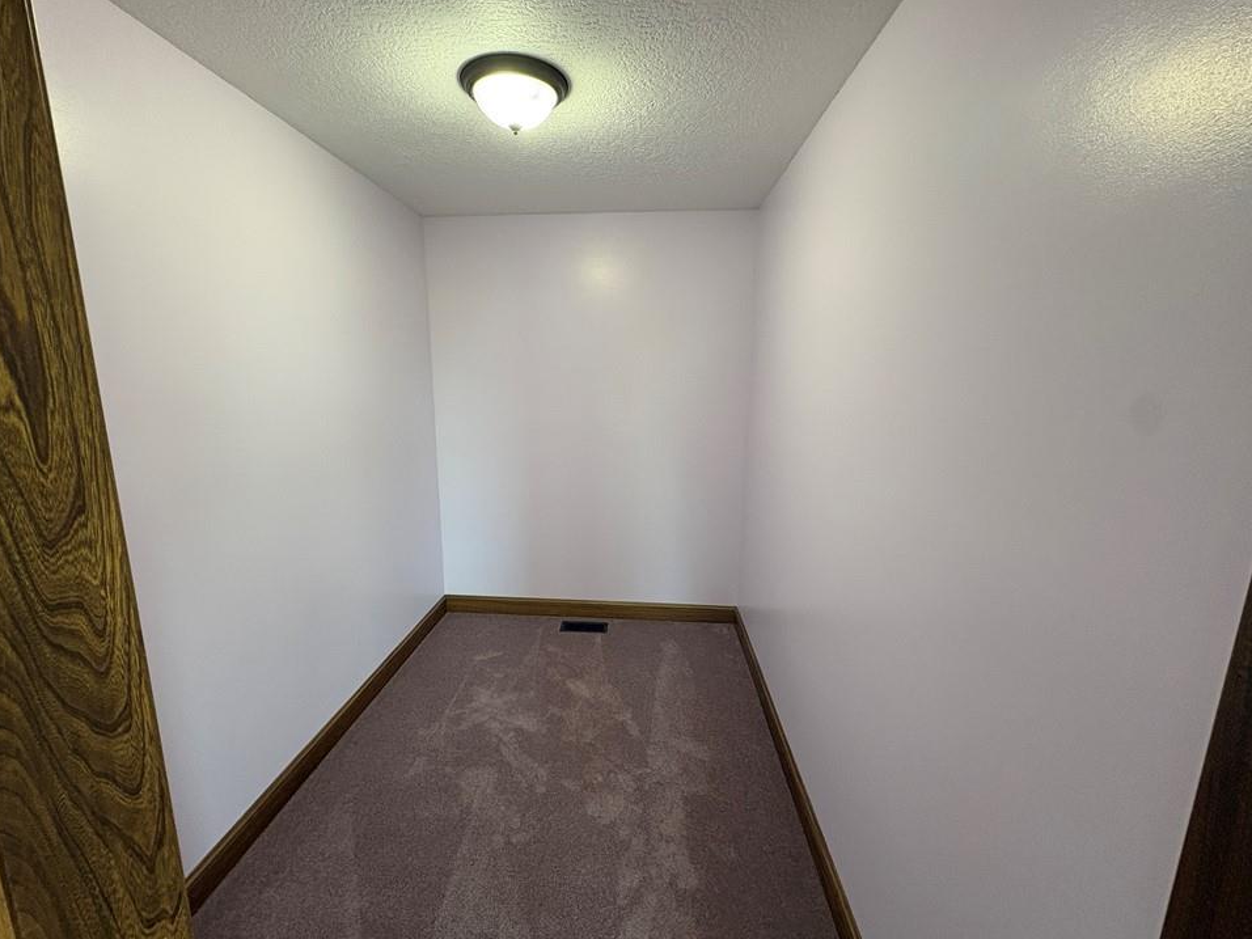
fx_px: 543
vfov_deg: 81.7
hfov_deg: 98.1
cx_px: 602
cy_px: 478
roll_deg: +0.2
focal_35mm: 15
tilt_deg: -9.8
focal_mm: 2.22
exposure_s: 1/60
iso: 200
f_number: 2.2
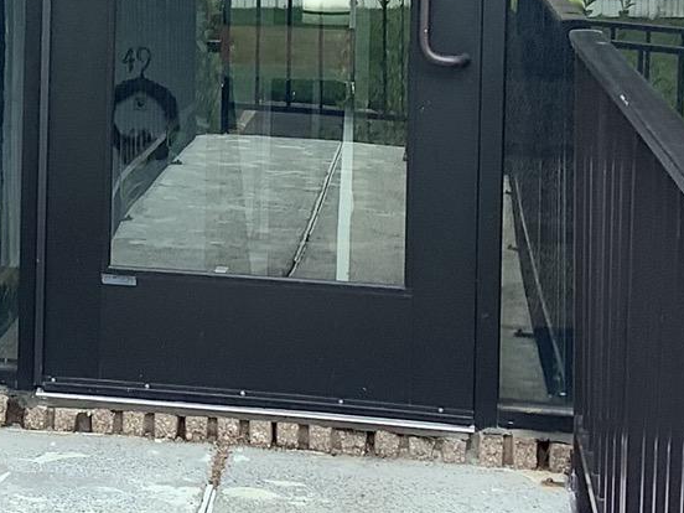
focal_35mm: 115
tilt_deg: -1.8
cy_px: -118
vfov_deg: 12.5
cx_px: -92
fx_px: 2272
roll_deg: -0.7
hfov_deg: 16.5
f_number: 2.4
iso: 32
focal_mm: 3.3
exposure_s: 1/120
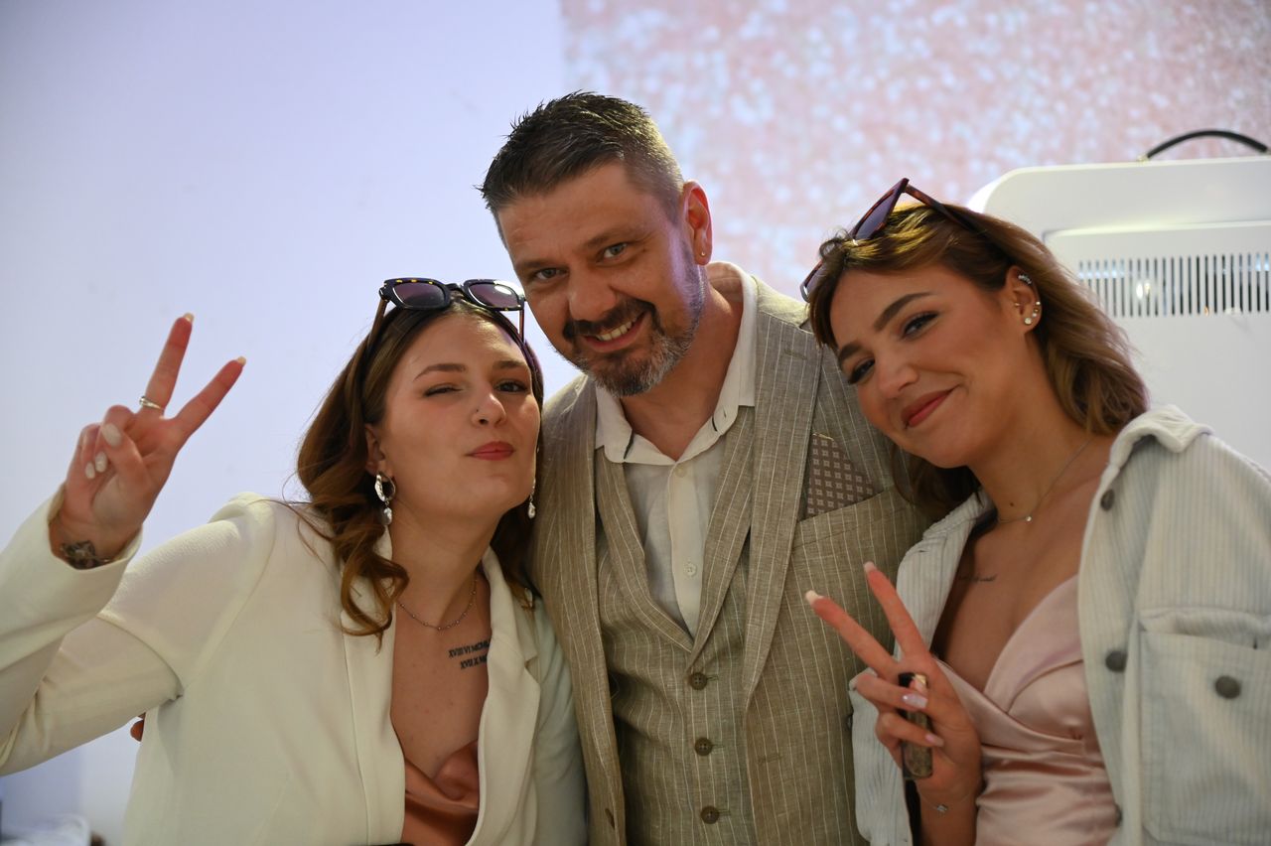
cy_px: 423
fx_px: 2294
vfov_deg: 20.9
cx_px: 636
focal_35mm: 65
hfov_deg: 31.0
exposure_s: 1/125
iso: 3200
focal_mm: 65
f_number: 4
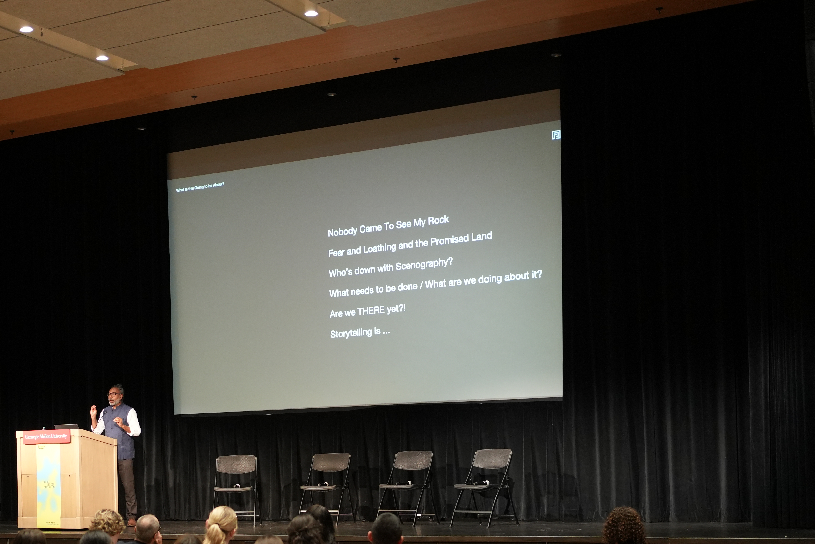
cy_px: 431
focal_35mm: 59
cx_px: 241
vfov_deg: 22.7
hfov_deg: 33.5
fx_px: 1336
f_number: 2
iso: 2000
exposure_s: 1/160
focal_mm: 35
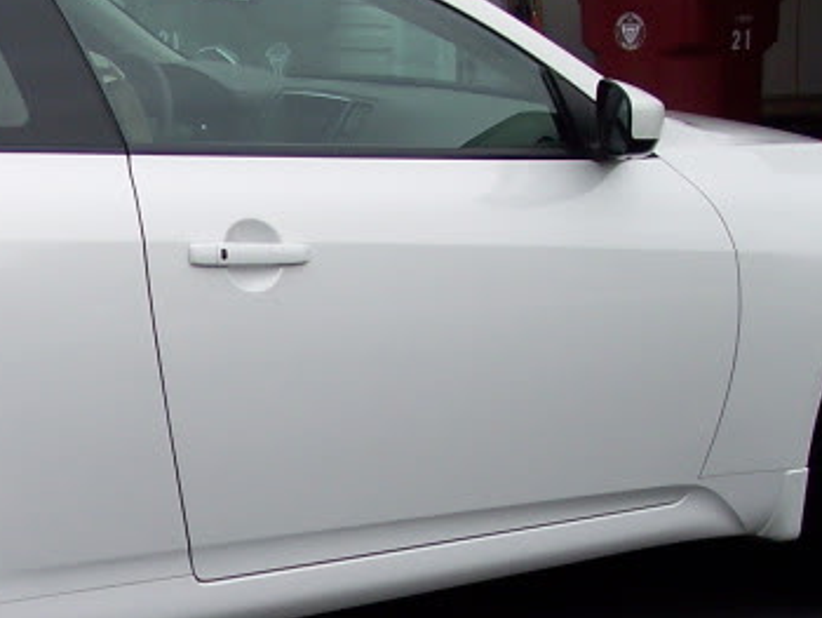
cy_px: 418
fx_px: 2709
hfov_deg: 16.8
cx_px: -35
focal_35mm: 114
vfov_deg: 13.0
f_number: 3.4
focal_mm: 8
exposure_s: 1/500
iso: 100
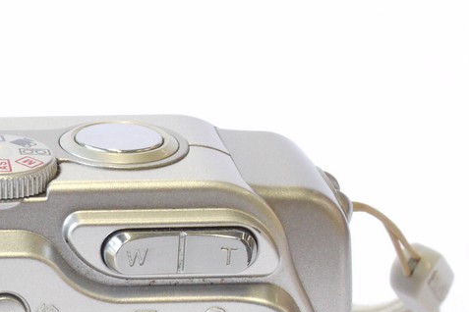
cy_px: 277
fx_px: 2045
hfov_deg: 12.8
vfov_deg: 8.7
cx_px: -88
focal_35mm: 157
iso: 800
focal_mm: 30
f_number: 10
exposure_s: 1/40
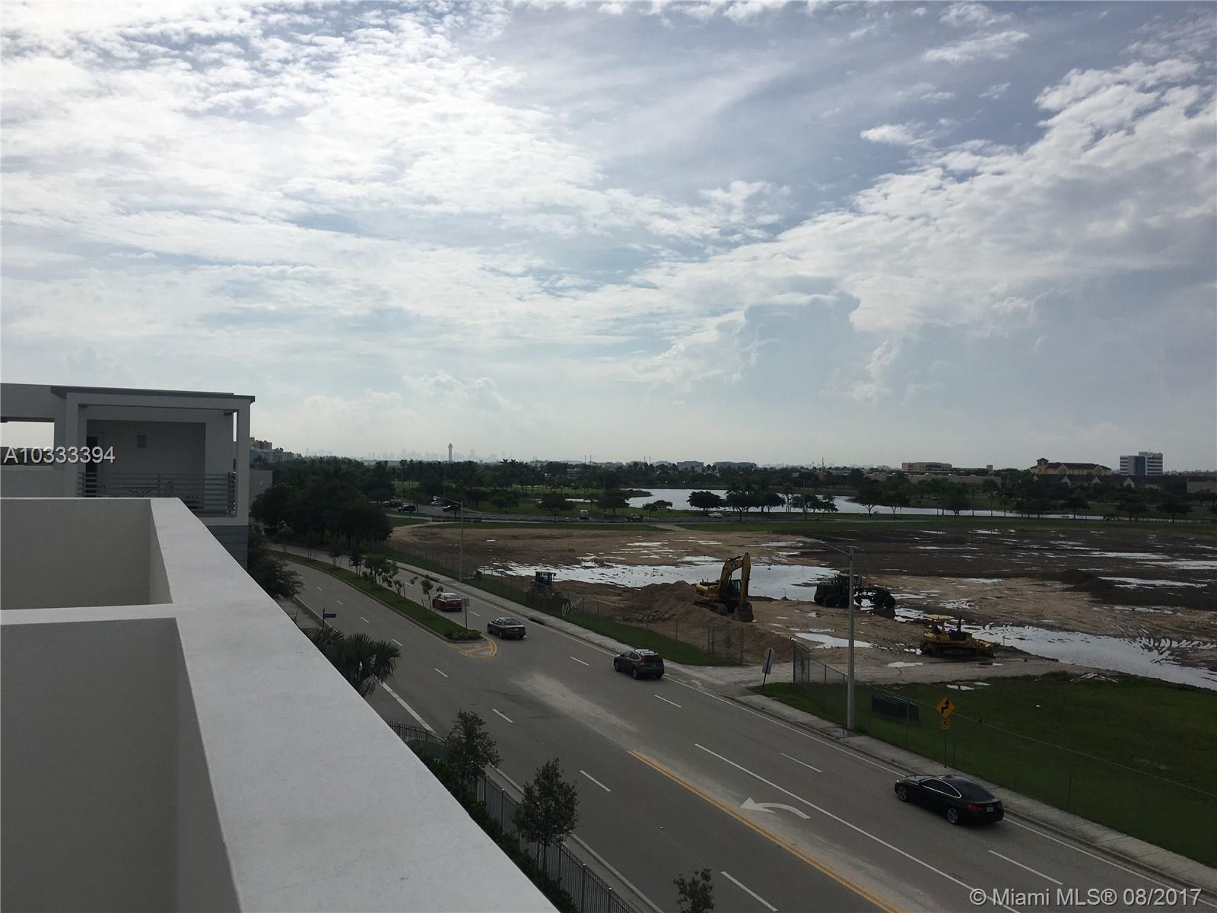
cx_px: 608
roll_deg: -1.0
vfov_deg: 48.2
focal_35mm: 29
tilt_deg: +1.1
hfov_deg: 61.7
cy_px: 456
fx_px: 1020
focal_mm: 4.15
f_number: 2.2
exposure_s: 1/8547
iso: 25
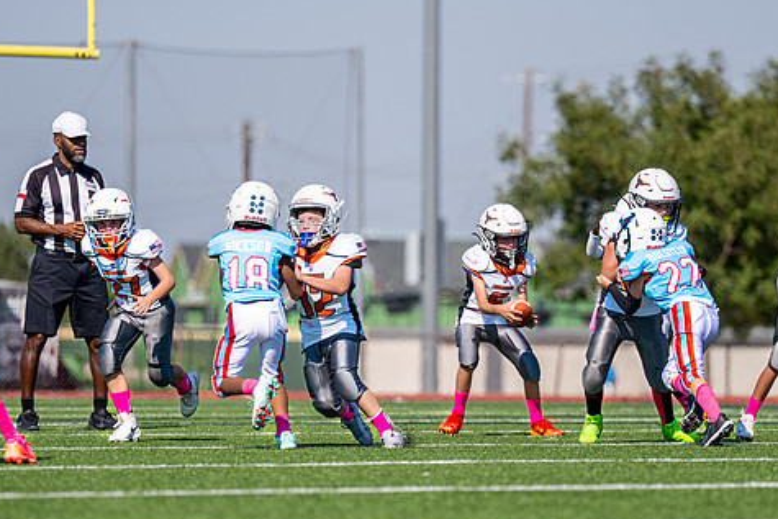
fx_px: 7739
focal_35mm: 358
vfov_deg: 3.8
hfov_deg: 5.8
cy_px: 323
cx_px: 525
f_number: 2.8
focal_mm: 200
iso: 100
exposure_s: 1/3200
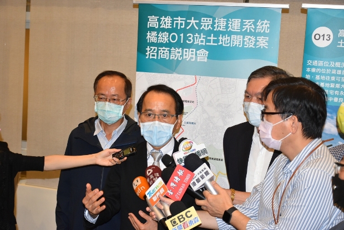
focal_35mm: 57
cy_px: 115
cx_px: 172
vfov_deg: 23.8
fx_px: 545
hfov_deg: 35.0
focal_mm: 38
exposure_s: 1/60
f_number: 4.2
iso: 800
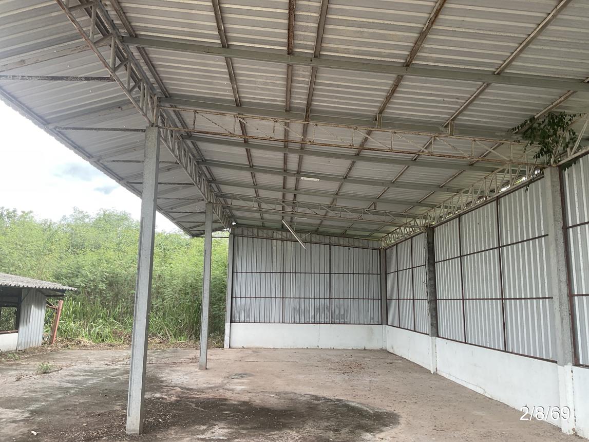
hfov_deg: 61.7
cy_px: 221
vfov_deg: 48.2
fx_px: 493
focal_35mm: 29
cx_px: 294
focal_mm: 3
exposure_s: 1/138
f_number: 1.8
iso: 16
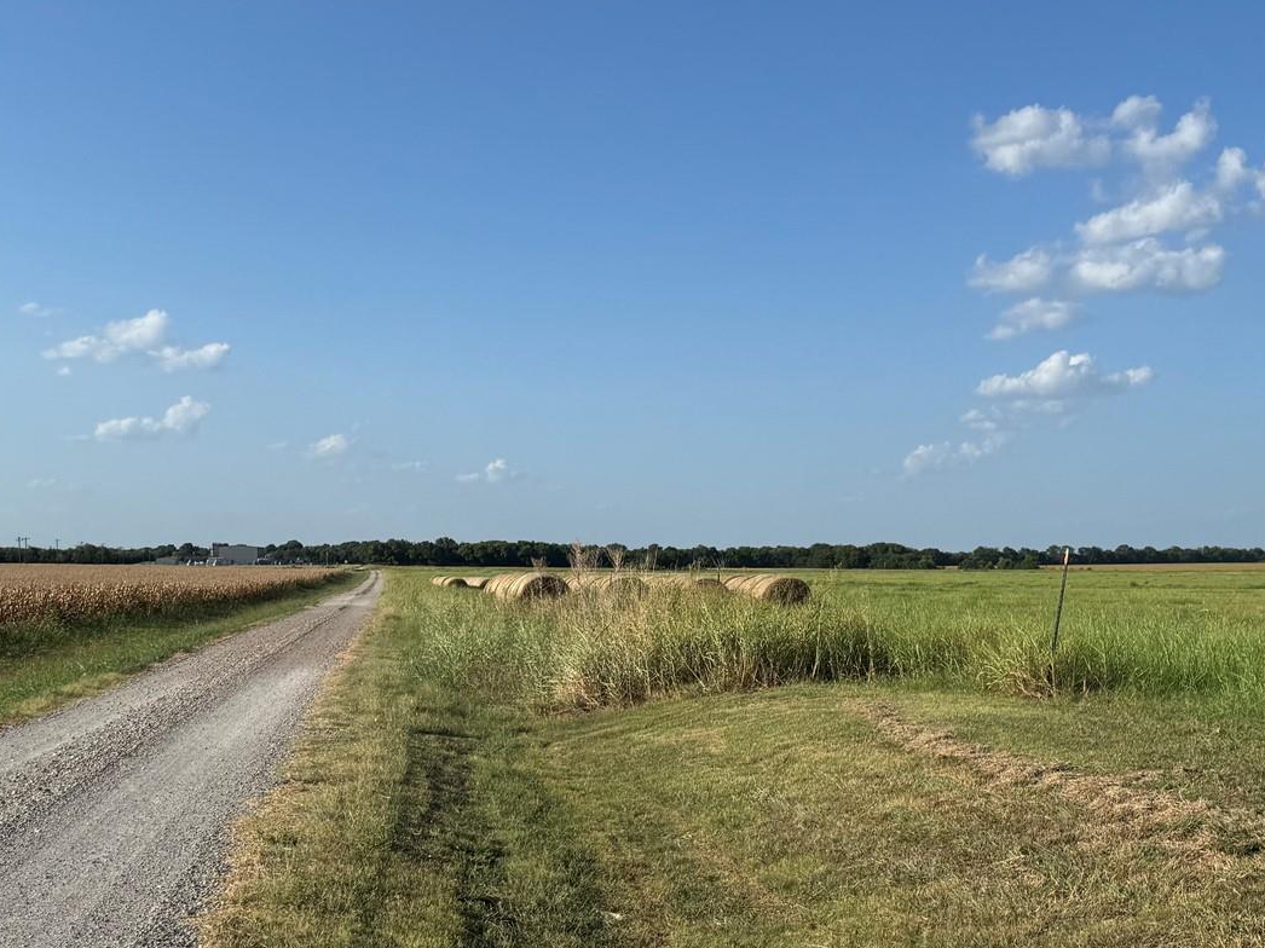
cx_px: 759
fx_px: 1717
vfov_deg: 30.7
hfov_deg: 40.3
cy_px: 628
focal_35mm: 47
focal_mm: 6.76
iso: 80
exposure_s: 1/5348
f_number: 1.78
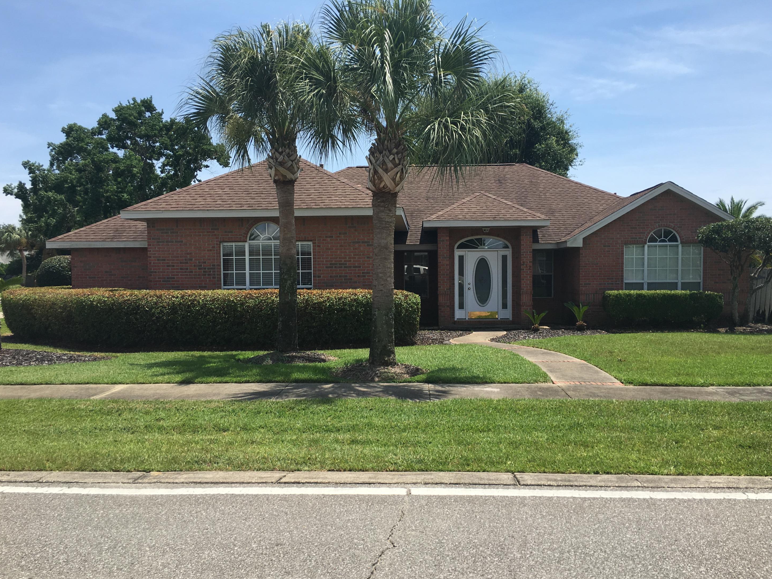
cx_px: 393
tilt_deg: -1.4
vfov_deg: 46.8
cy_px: 297
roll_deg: +1.2
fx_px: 669
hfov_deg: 60.0
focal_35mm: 30
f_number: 2.2
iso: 25
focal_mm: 4.15
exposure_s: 1/1479
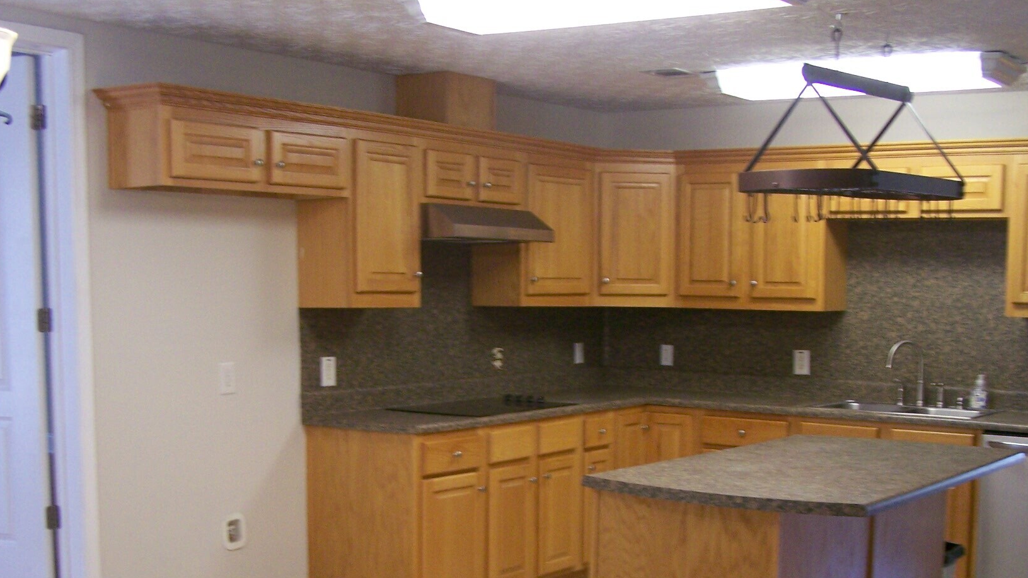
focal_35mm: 52
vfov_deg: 22.8
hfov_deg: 39.9
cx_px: 538
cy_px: 440
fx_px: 1417
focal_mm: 6.3
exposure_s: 1/15
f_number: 2.8
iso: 160
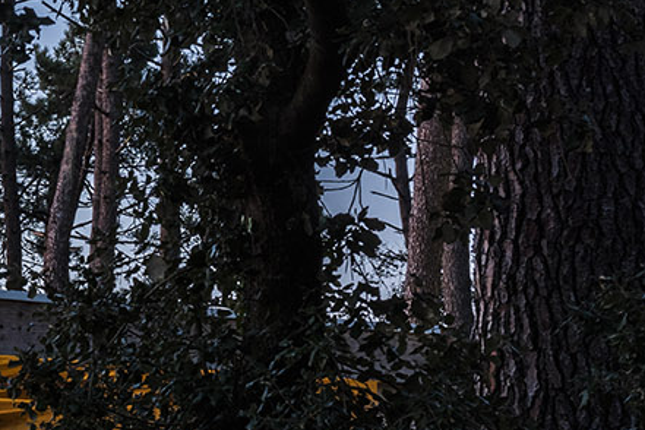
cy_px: 428
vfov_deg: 10.1
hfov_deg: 13.8
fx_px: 2419
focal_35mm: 135
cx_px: -467
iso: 100
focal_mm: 35
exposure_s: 5
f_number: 13
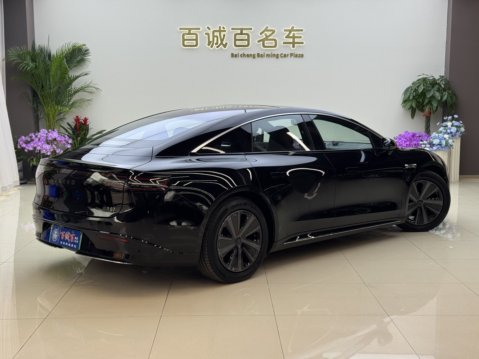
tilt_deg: -7.7
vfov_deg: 30.3
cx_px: 240
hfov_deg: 39.7
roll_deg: +0.1
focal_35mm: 48
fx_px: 664
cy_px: 180
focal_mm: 6.76
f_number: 1.78
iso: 50
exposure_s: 1/209
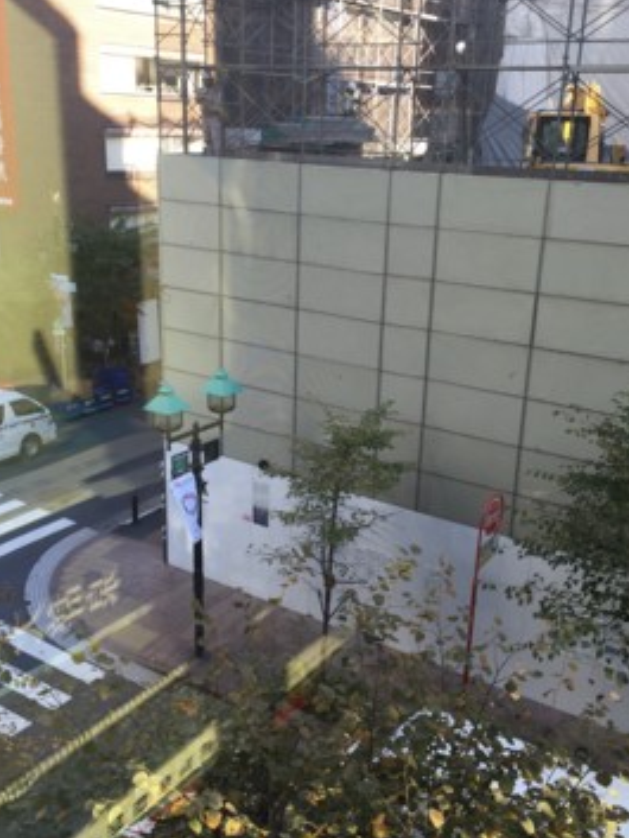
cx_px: 325
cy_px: 427
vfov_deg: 50.1
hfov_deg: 38.7
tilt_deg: -19.8
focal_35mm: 37
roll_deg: -1.2
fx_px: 896
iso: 32
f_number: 2.2
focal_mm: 4.15
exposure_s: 1/120
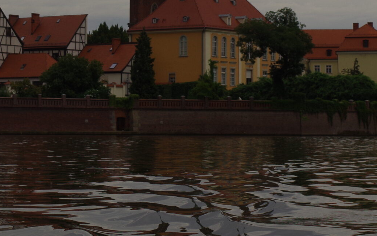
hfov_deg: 15.9
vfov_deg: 9.8
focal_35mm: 131
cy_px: -65
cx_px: 131
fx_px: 1346
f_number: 5.6
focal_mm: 35
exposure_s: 1/1000
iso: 200
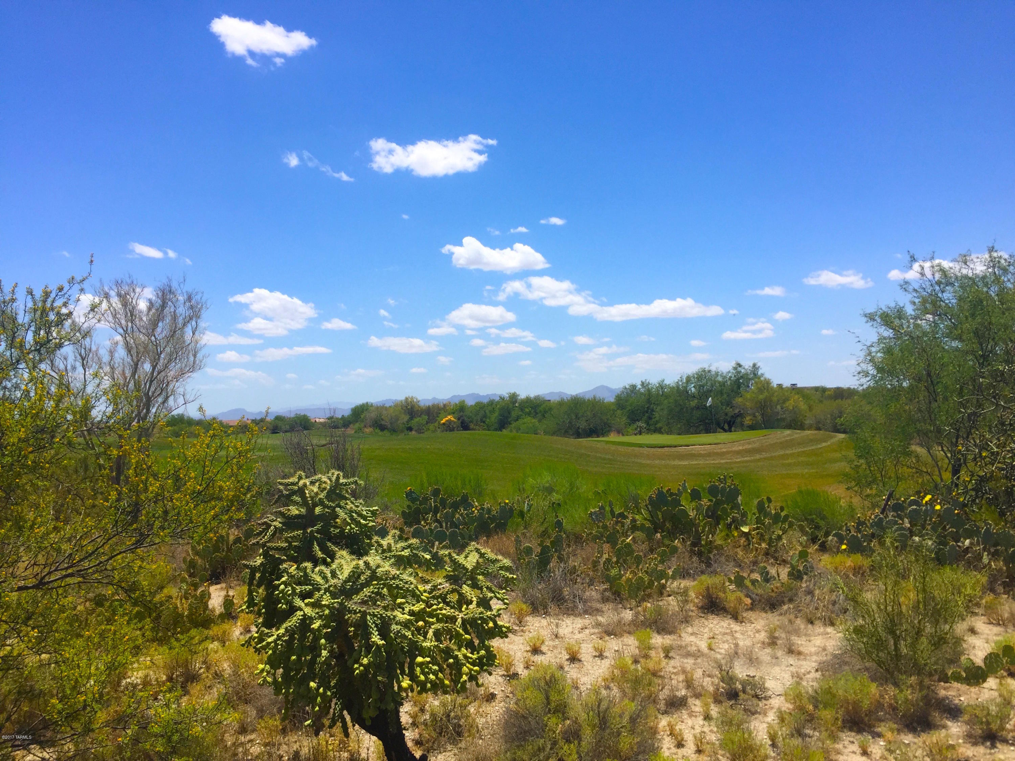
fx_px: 850
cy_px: 380
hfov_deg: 61.7
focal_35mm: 29
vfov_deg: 48.2
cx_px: 508
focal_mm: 4.15
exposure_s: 1/3049
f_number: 2.2
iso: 32
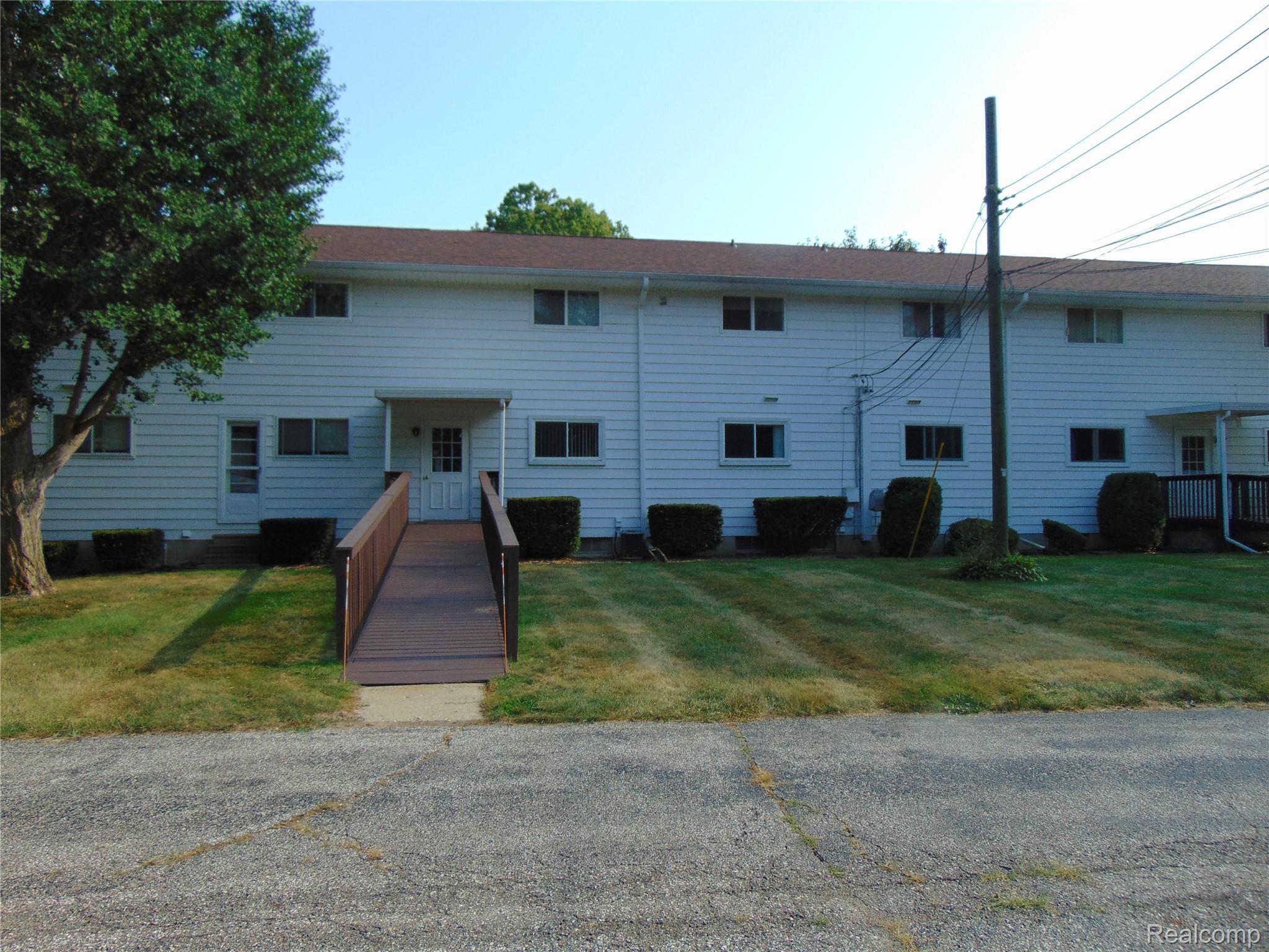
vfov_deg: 54.9
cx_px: 634
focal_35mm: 25
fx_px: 916
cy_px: 476
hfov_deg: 69.4
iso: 80
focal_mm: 4.5
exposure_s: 1/500
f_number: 3
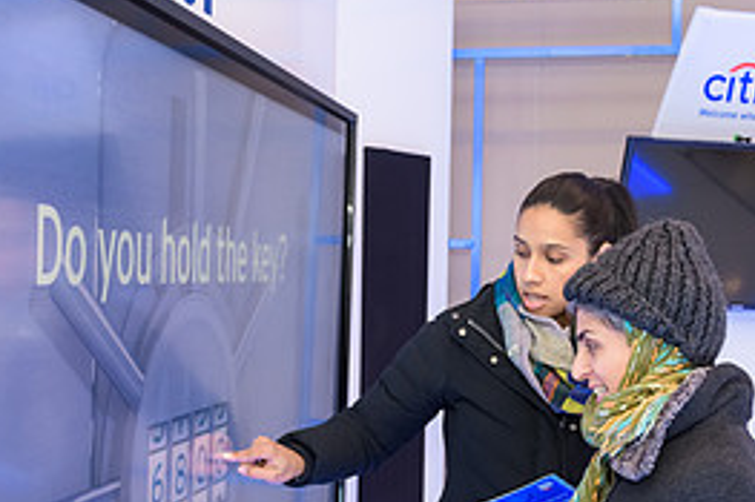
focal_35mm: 64
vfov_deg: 21.2
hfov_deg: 31.4
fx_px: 1341
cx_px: 333
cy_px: 306
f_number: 3.2
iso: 1000
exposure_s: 1/125
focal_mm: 29
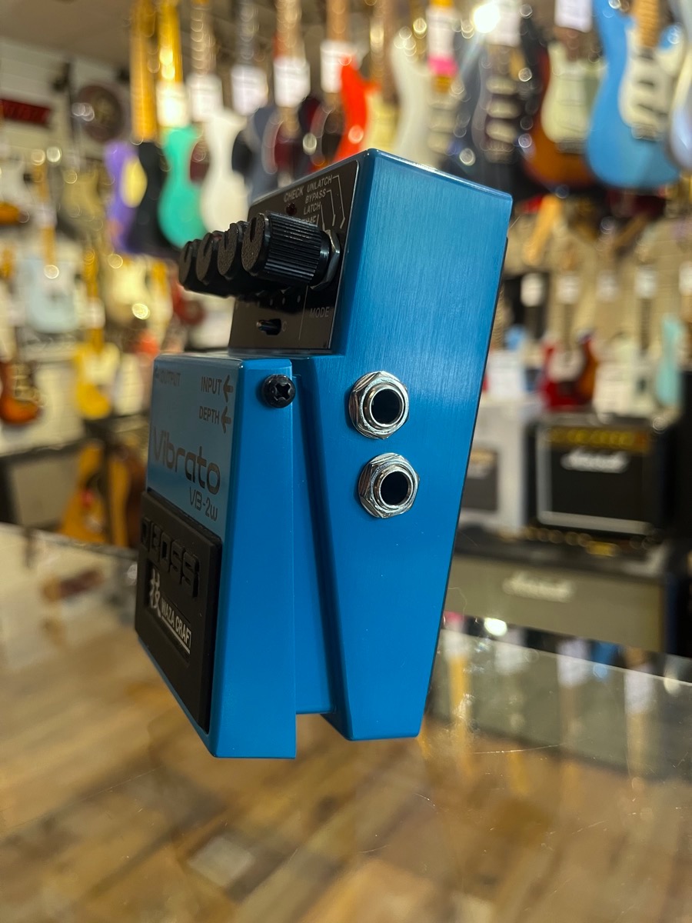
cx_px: 346
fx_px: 693
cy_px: 462
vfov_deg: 67.3
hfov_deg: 53.1
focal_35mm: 26
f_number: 1.6
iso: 250
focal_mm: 5.1
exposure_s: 1/60
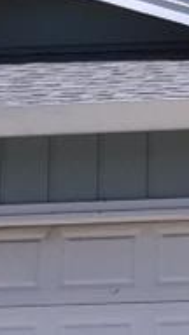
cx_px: 733
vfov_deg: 8.7
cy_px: 136
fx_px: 2201
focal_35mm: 247
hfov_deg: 4.5
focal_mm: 4.15
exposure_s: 1/1582
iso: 32
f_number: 2.2
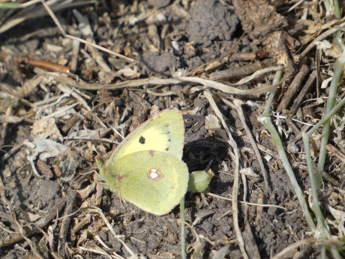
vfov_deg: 1.2
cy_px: 130
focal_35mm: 1200
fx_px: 11960
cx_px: 172
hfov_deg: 1.7
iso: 80
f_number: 5.9
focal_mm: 215
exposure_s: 1/500
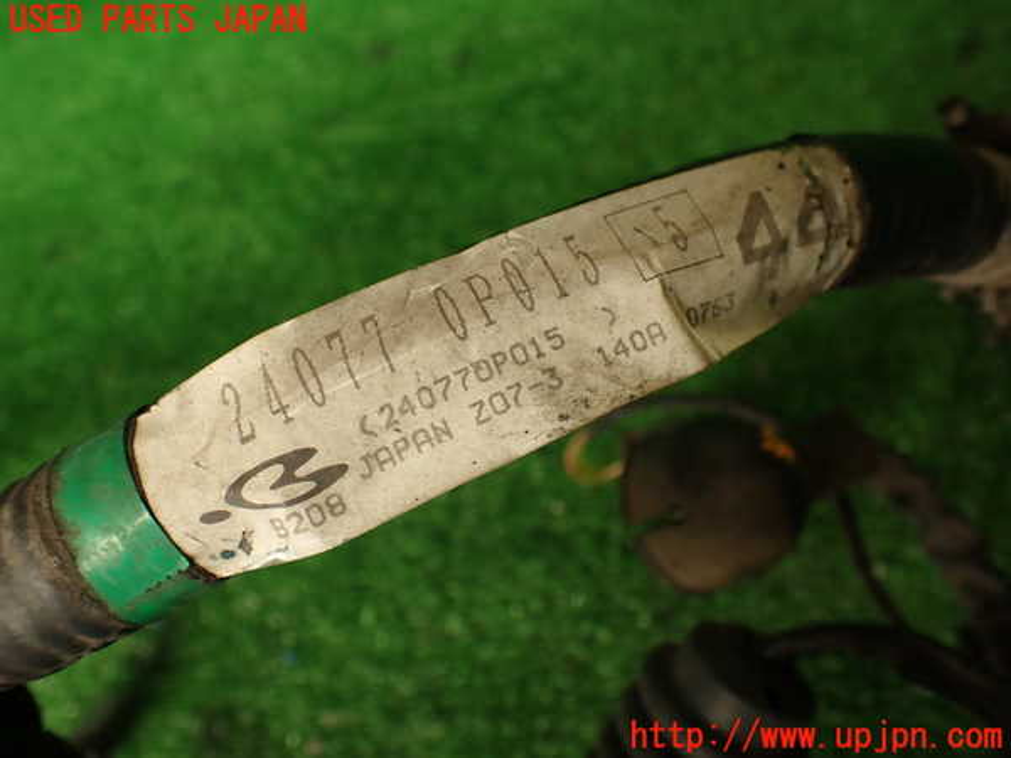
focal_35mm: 32
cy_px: 379
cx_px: 506
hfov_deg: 56.8
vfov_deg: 44.2
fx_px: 935
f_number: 2.4
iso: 100
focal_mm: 5.79
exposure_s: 1/60
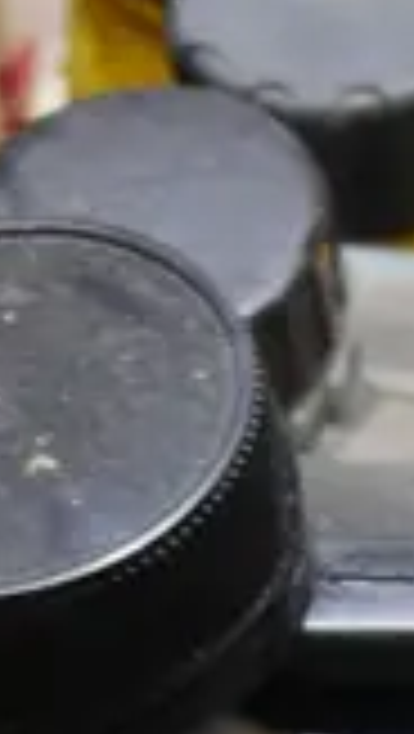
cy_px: 1432
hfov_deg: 4.2
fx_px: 5587
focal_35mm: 287
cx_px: 848
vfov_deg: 7.3
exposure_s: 1/60
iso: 800
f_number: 4.6
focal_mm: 21
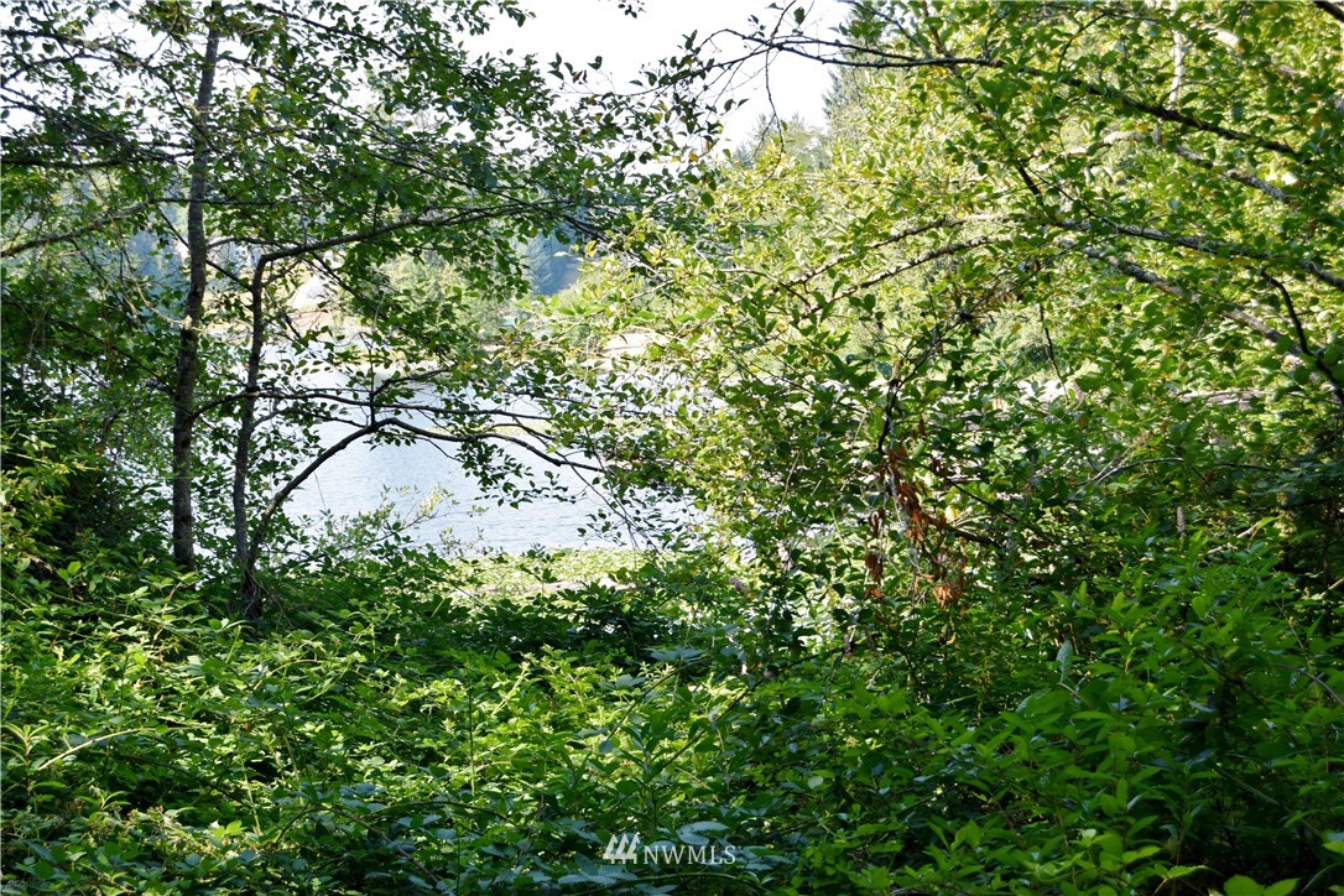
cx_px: 672
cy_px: 448
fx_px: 2800
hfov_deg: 27.0
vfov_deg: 18.2
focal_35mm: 75
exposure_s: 1/250
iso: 400
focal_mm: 50
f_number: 8
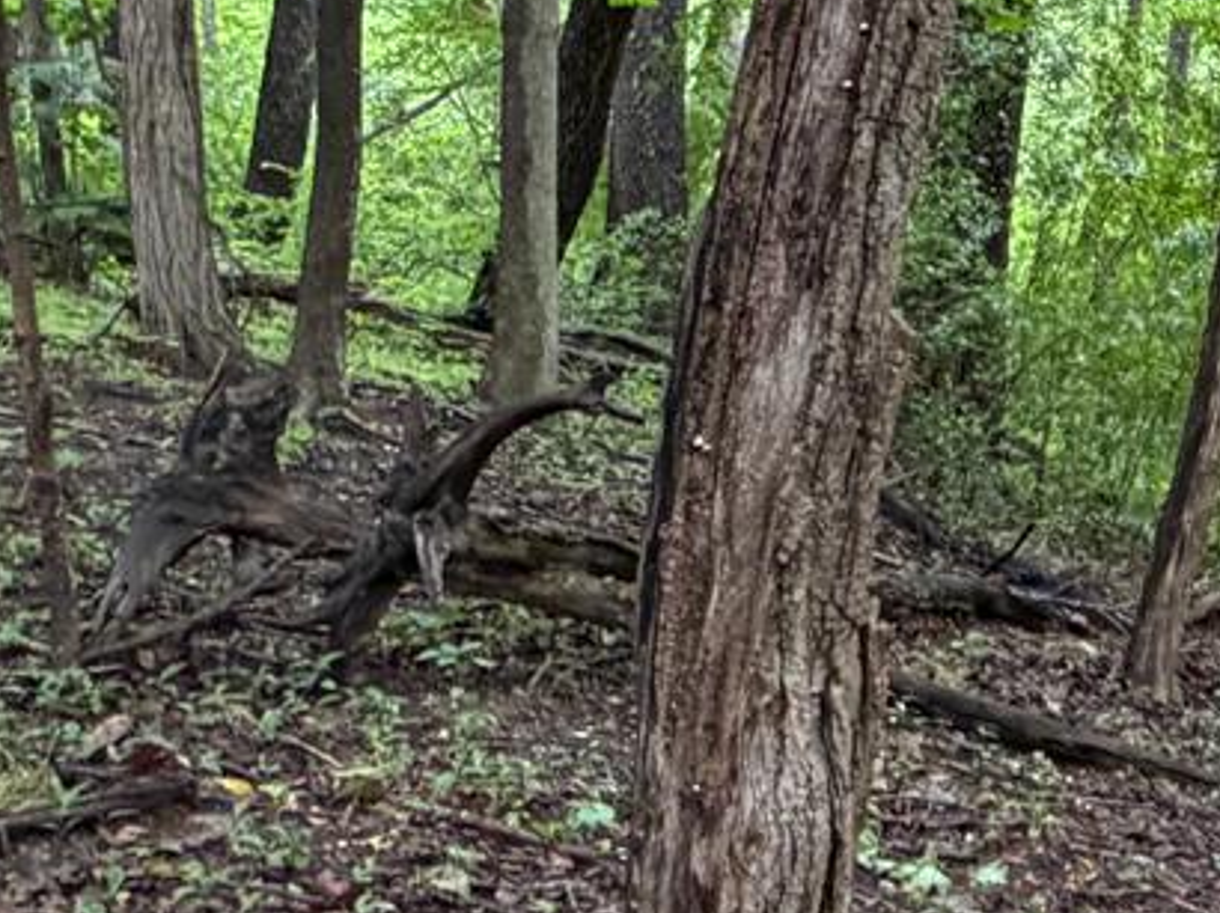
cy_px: 190
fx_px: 2466
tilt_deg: -2.0
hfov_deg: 25.0
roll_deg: +6.5
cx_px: 1464
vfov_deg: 20.8
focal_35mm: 70
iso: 320
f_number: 2.2
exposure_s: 1/82
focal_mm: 2.22
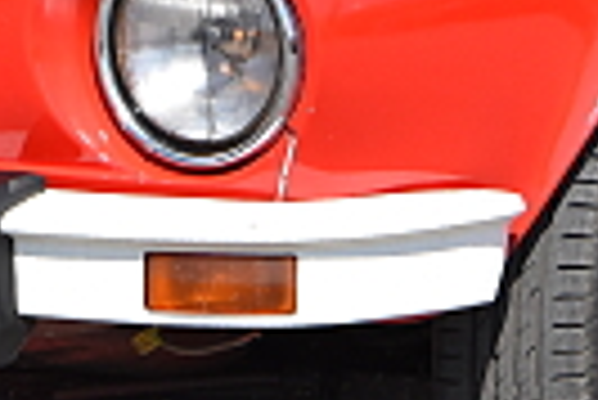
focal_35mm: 468
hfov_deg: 4.4
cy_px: -461
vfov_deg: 2.9
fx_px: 7782
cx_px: 495
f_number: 7.1
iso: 400
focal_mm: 52
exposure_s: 1/1600
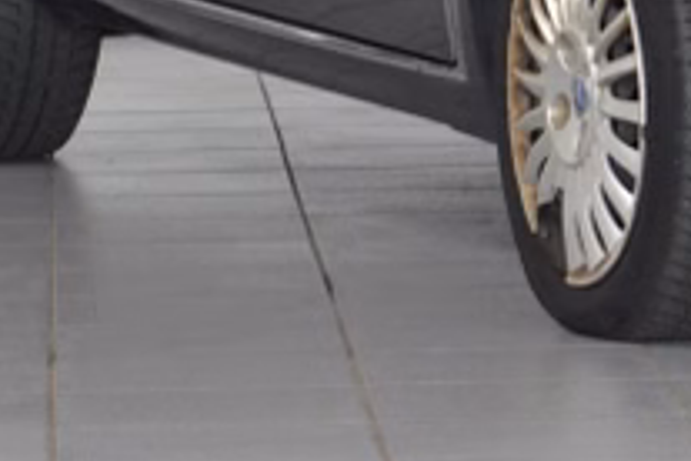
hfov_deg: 5.1
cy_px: -291
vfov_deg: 3.4
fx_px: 7773
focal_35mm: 405
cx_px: 951
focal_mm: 70
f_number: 5.3
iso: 1100
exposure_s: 1/60
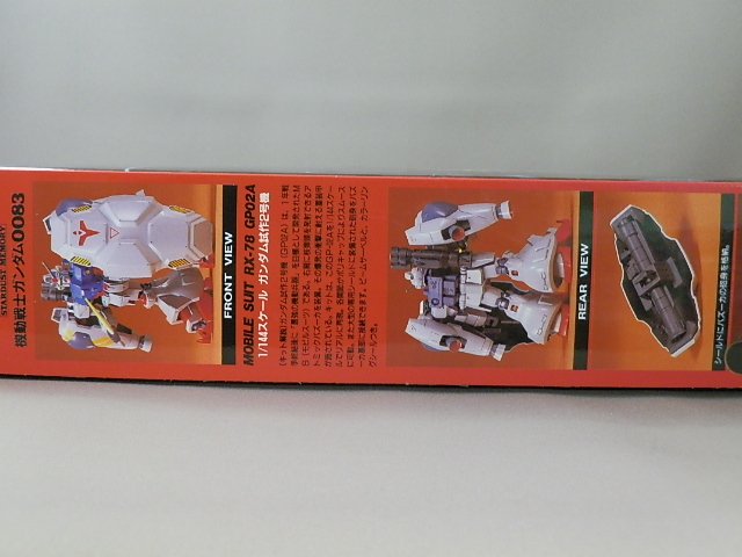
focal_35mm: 34
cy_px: 278
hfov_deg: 54.0
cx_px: 371
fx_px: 729
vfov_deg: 41.8
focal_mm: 6.17
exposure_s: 1/8
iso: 250
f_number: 3.5
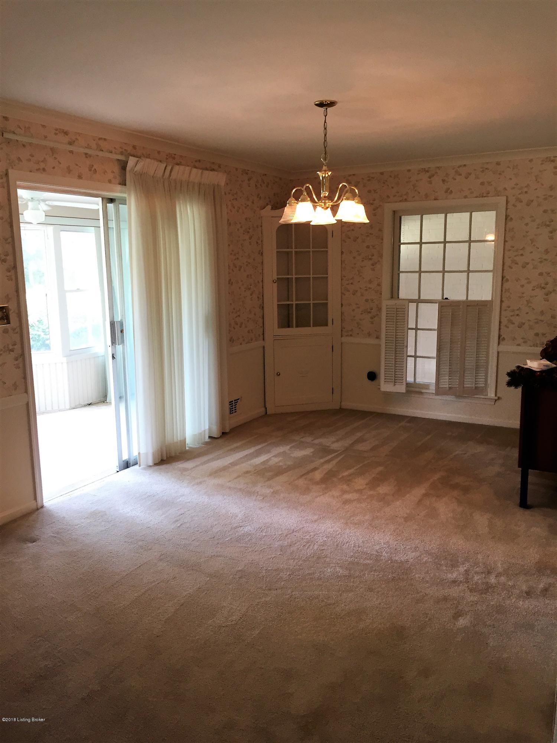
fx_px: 622
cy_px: 372
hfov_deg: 48.2
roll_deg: +0.7
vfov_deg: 61.7
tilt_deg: -8.4
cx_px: 278
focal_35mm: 29
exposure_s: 1/30
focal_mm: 4.15
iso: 40
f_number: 2.2
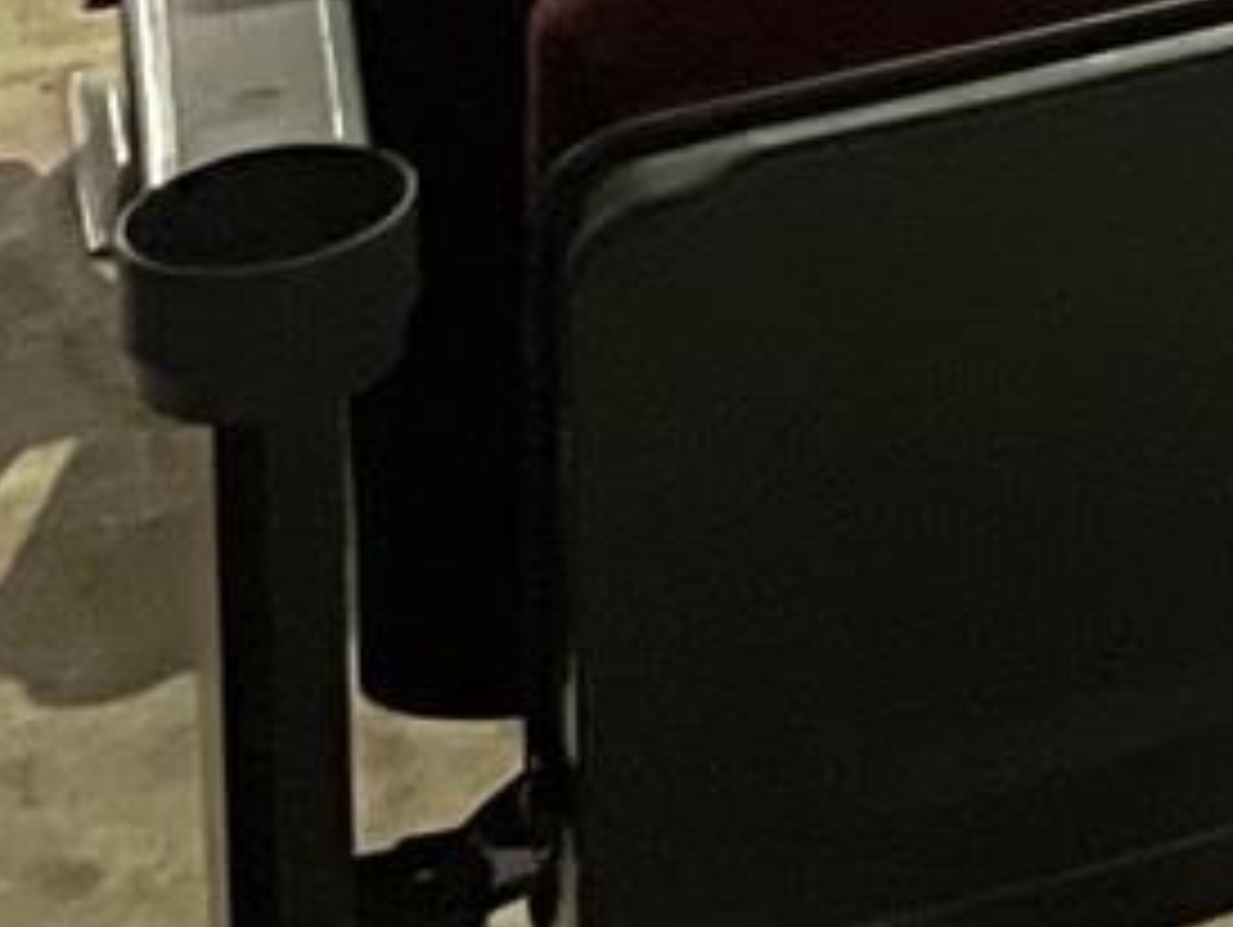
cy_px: -2358
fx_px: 6809
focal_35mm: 191
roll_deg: +0.6
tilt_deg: -4.9
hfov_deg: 8.9
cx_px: 3411
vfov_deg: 6.7
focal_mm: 4.2
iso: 500
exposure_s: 1/9
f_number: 1.6
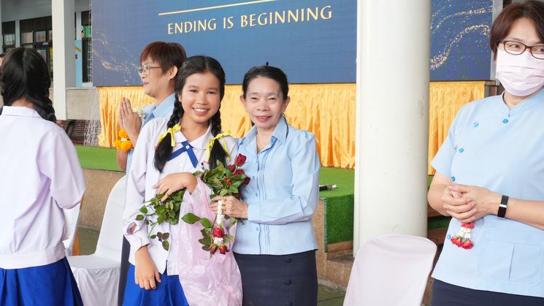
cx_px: 273
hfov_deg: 35.7
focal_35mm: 59
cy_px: 182
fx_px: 844
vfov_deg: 20.5
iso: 1000
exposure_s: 1/30
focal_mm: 37
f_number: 9
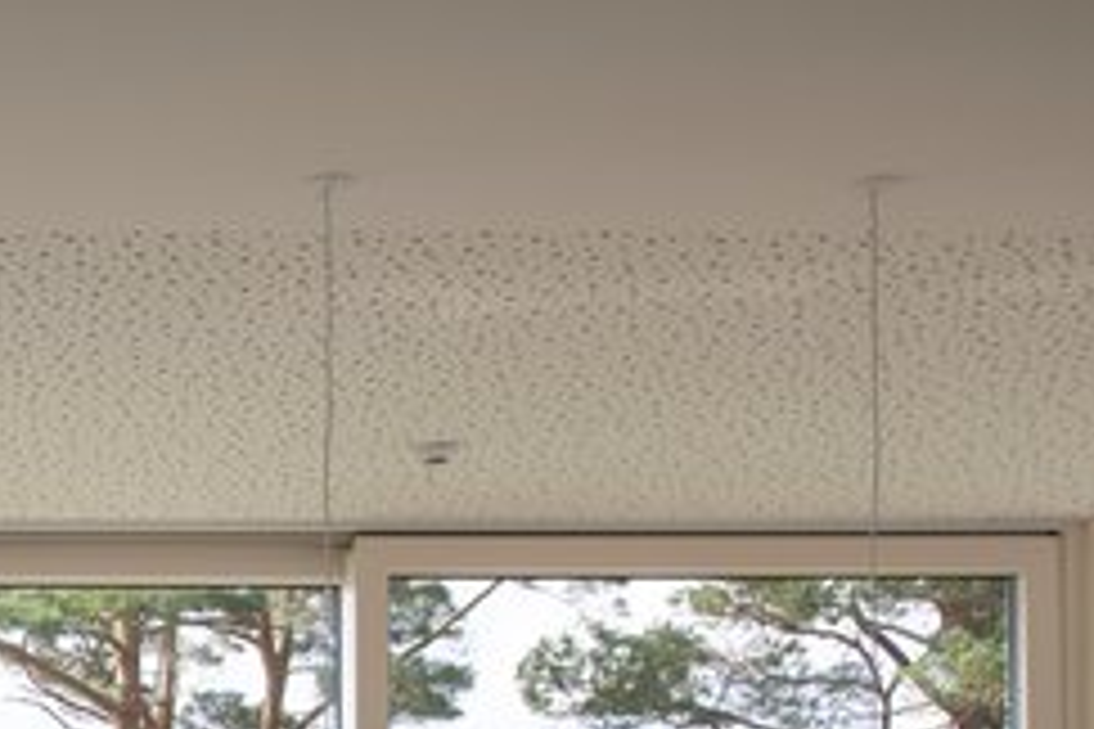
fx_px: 2401
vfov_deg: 15.6
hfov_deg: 22.4
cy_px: 1159
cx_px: -405
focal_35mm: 79
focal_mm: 24
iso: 64
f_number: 5
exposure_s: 1/80
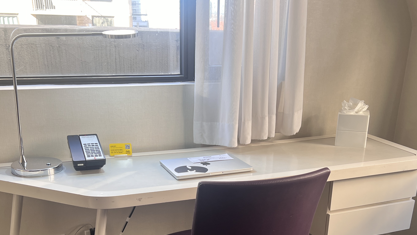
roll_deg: -1.2
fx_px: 464
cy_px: 213
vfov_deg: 27.3
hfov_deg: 48.3
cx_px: 226
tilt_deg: -23.3
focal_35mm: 42
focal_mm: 5.7
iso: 80
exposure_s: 1/121
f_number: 1.5
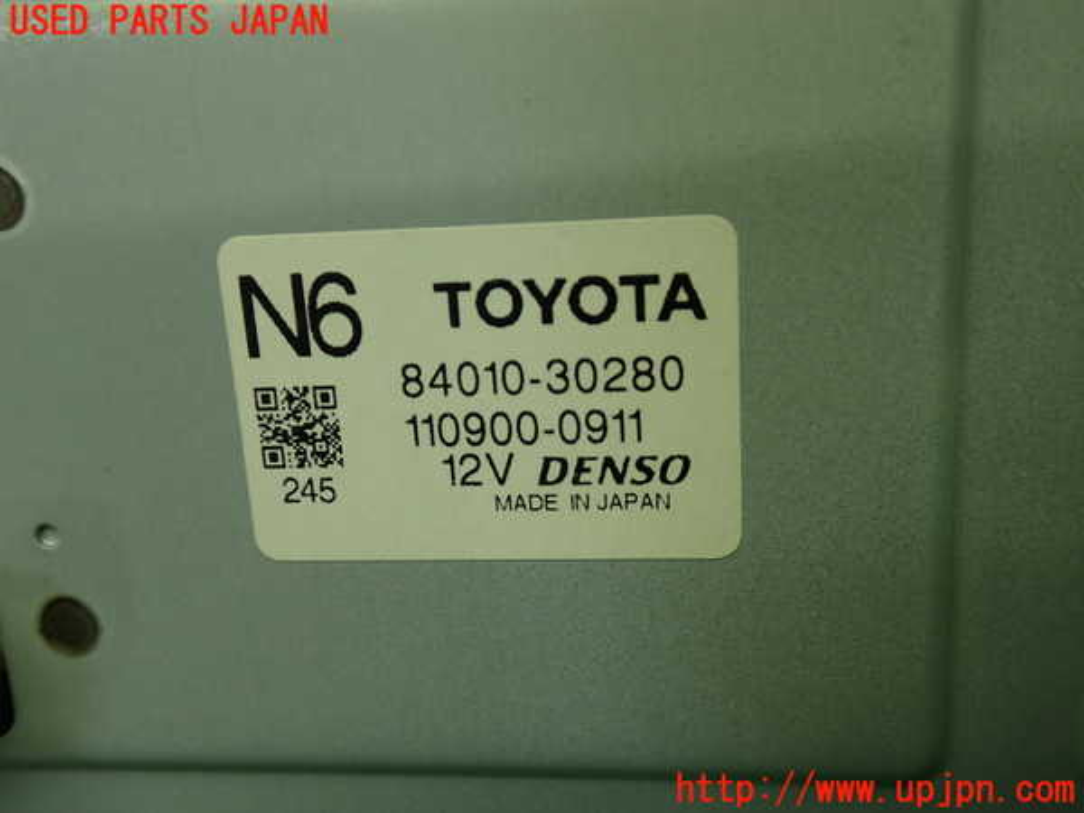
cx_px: 542
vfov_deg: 39.7
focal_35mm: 36
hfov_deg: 51.4
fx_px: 1127
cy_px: 406
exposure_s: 1/80
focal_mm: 6.37
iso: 160
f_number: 2.5
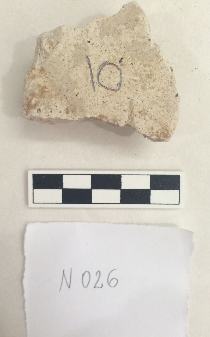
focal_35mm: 31
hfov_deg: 40.6
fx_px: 284
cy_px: 169
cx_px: 99
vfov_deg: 61.2
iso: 80
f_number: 2.2
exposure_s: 1/30
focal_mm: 4.15
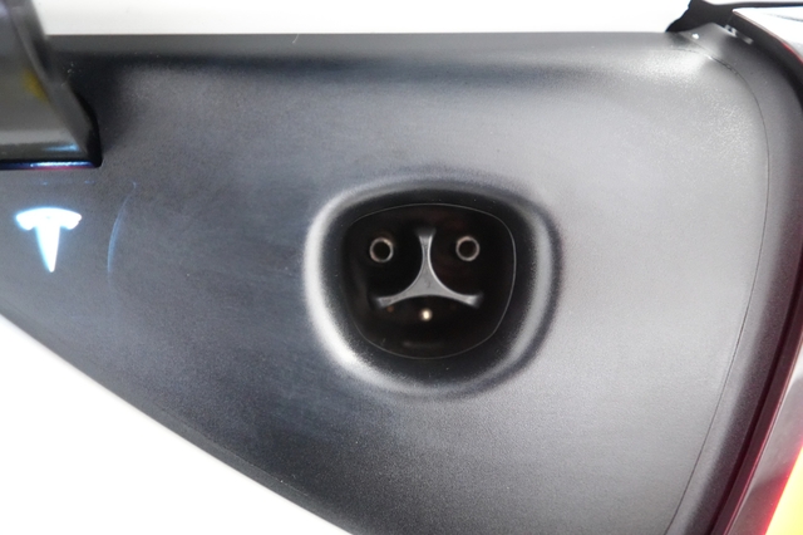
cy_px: 268
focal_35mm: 25
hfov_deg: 71.5
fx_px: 557
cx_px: 402
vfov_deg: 51.2
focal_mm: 25
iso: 12800
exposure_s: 1/80
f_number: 2.8
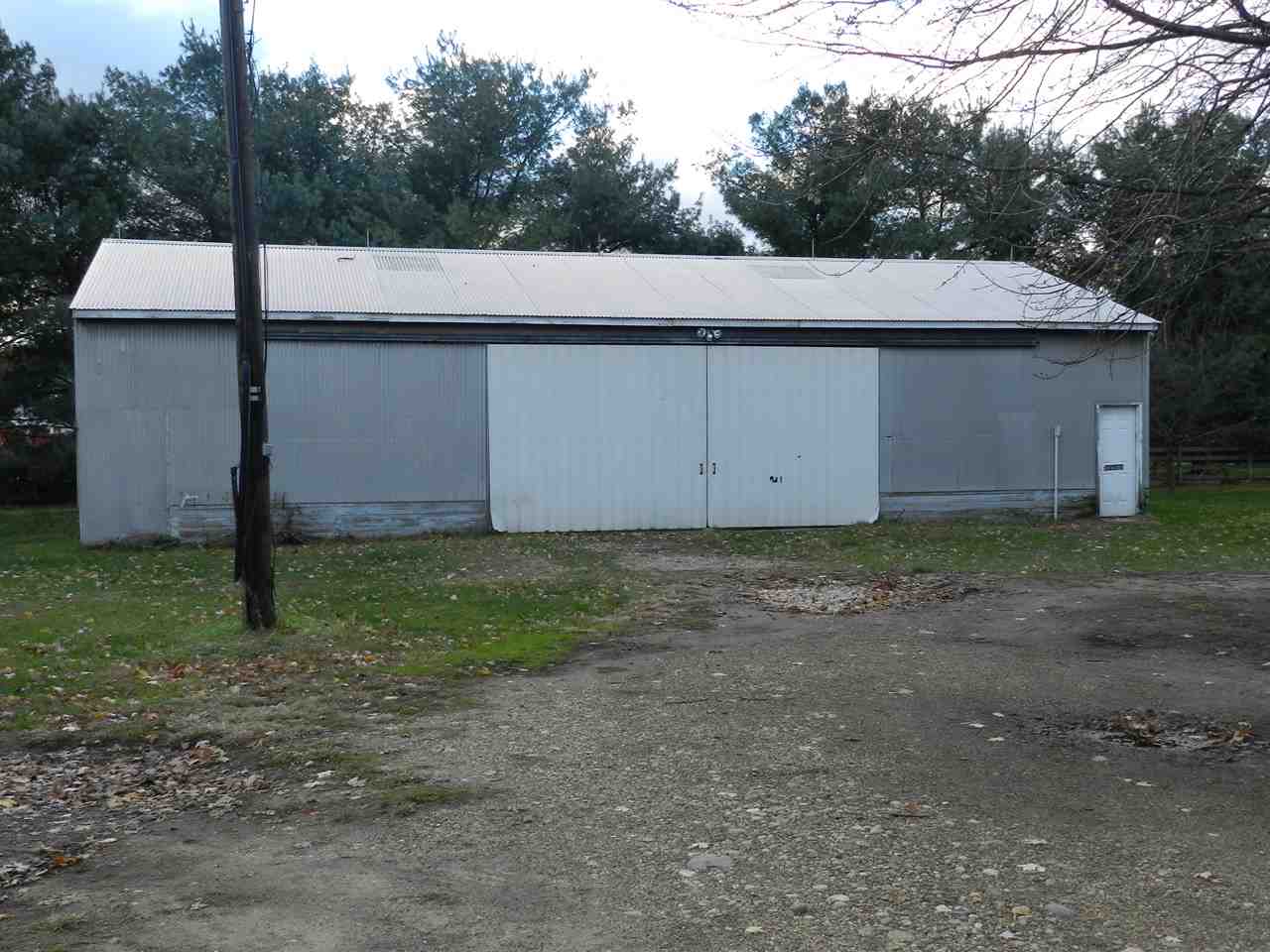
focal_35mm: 38
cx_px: 635
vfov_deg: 37.7
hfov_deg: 49.0
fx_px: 1394
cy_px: 476
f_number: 4
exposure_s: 1/160
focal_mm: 6.7
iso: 160
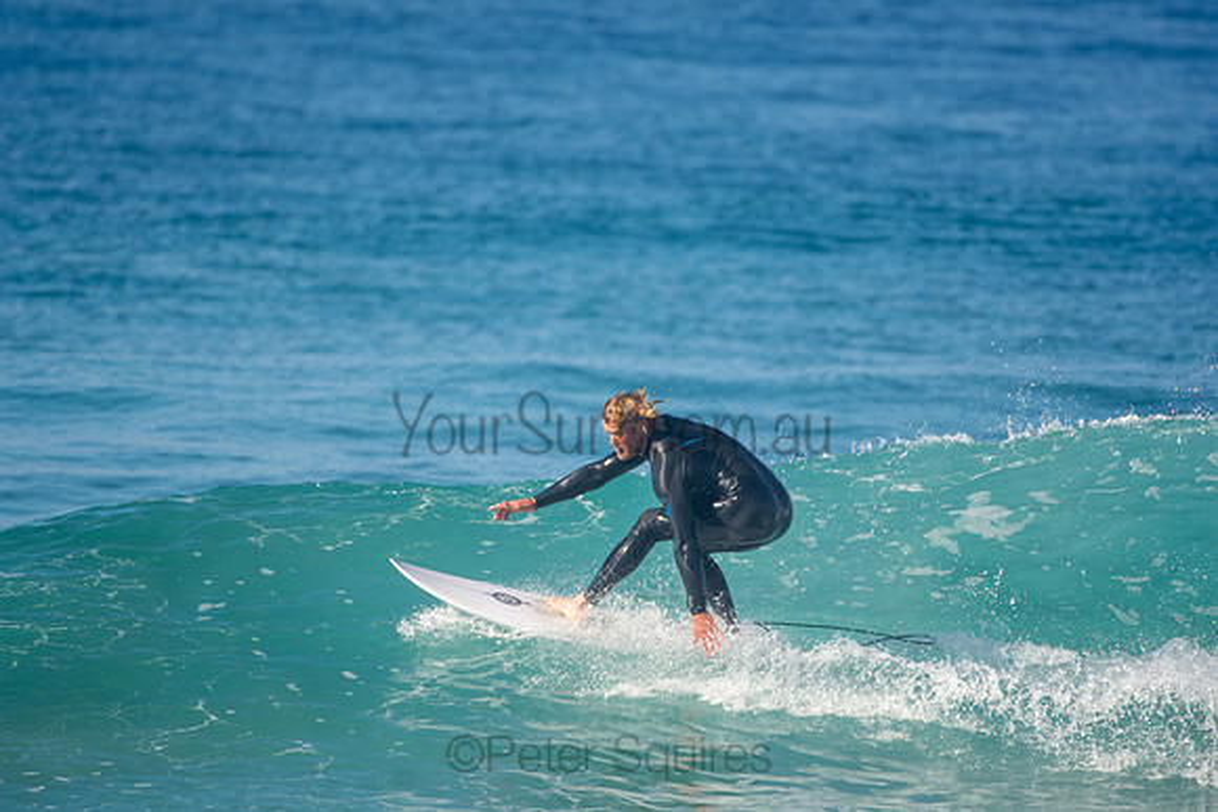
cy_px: 406
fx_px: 25380
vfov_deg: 1.8
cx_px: 609
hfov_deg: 2.7
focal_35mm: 750
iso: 280
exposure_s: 1/1600
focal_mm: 500
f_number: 5.6
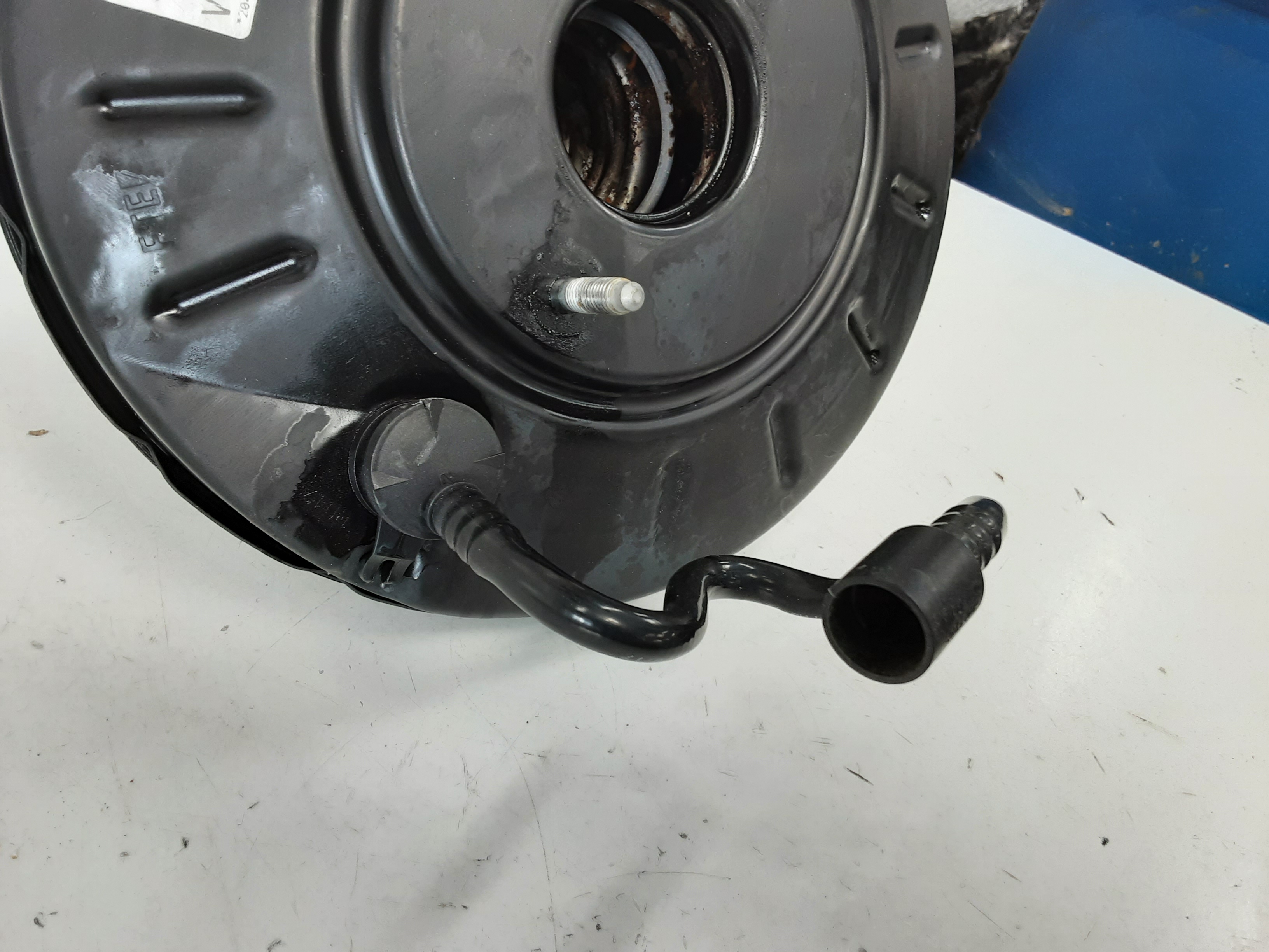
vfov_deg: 51.4
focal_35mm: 27
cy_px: 476
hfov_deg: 65.3
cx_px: 634
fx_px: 990
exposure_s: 1/50
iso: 64
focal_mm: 2.91
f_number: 1.9
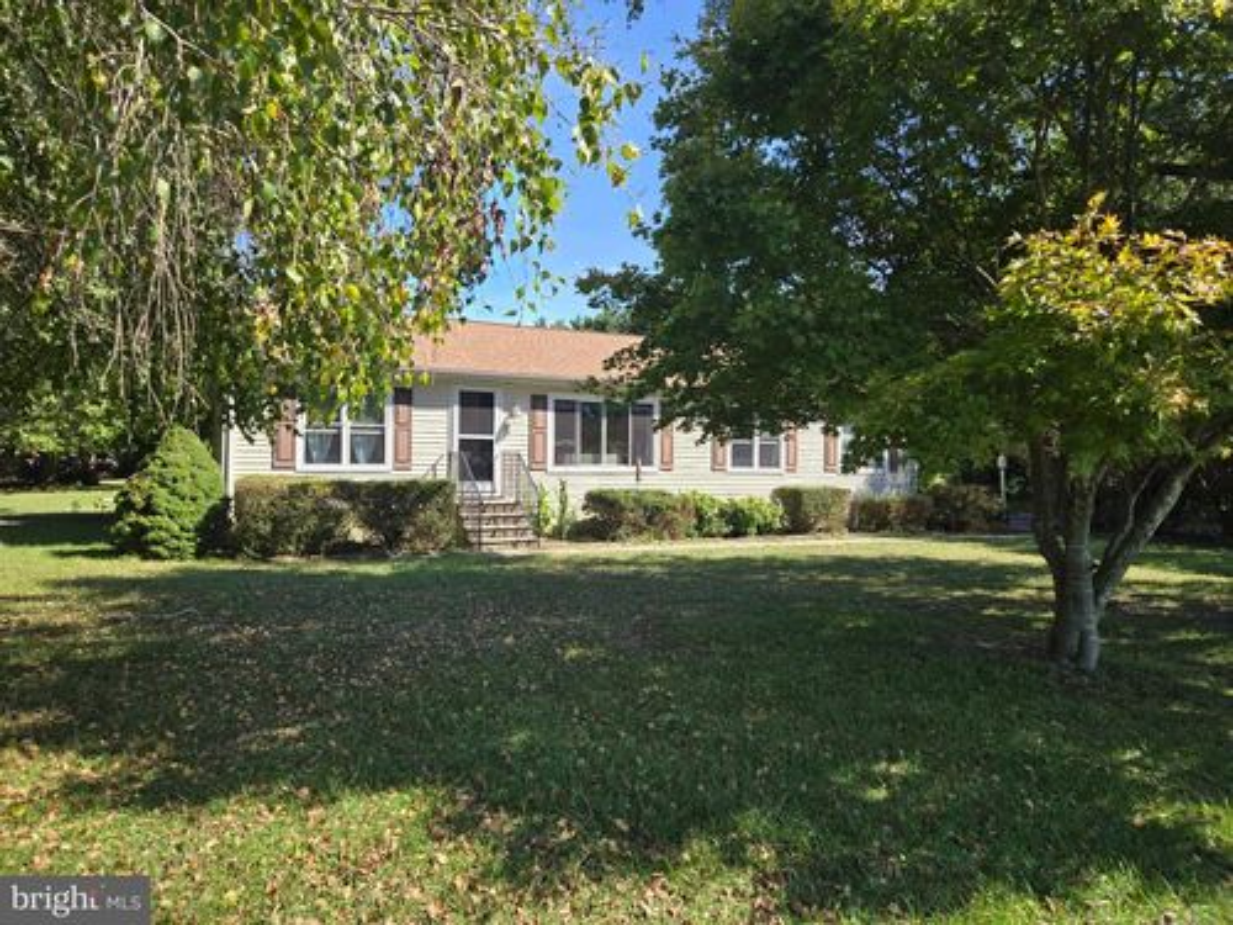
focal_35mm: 23
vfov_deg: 58.9
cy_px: 462
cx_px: 616
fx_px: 819
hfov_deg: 73.9
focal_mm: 5.4
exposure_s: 1/719
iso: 25
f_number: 1.8
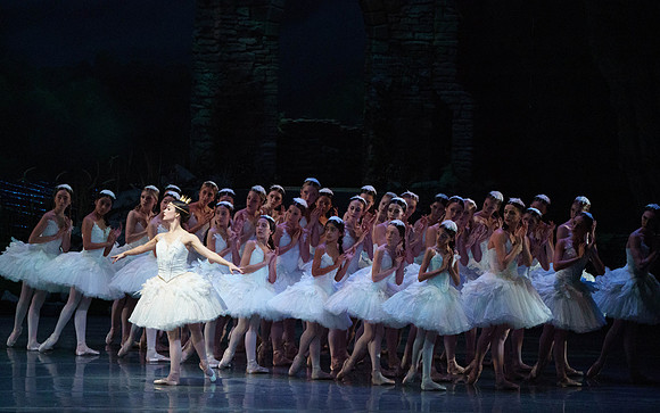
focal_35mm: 242
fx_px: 4361
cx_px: 330
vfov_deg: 5.4
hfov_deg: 8.7
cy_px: 220
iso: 8000
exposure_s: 1/250
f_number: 5.6
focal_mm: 238
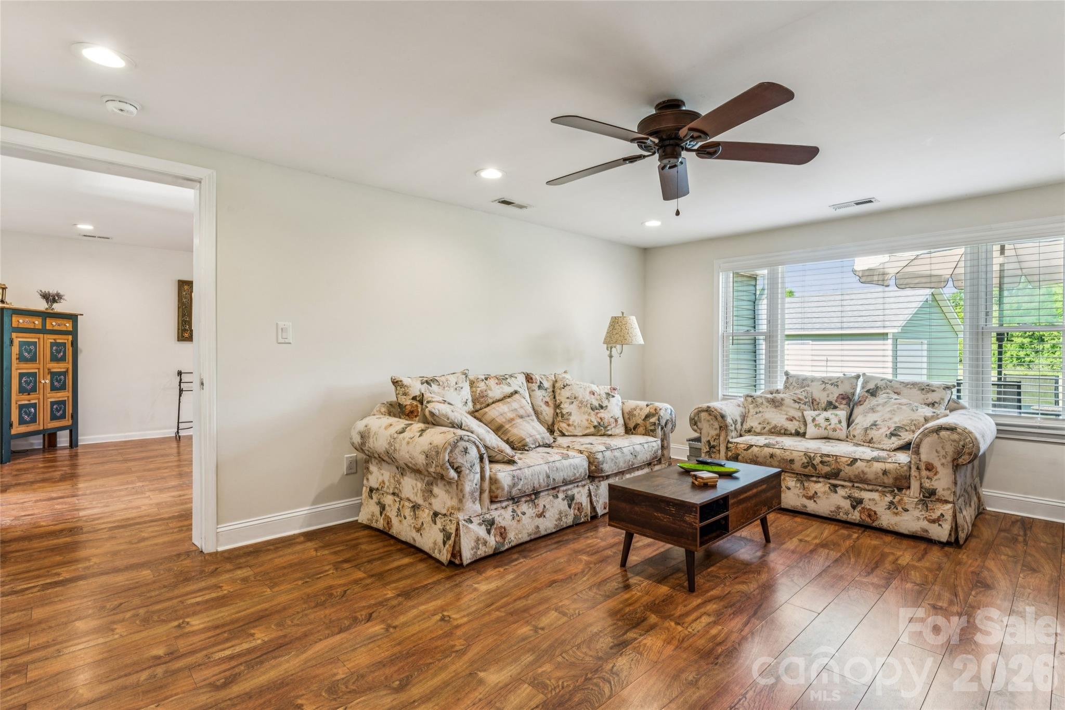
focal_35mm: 17
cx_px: 532
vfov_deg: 69.8
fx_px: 509
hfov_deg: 92.6
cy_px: 355
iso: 100
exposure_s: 1/2
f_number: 13
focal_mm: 17.2
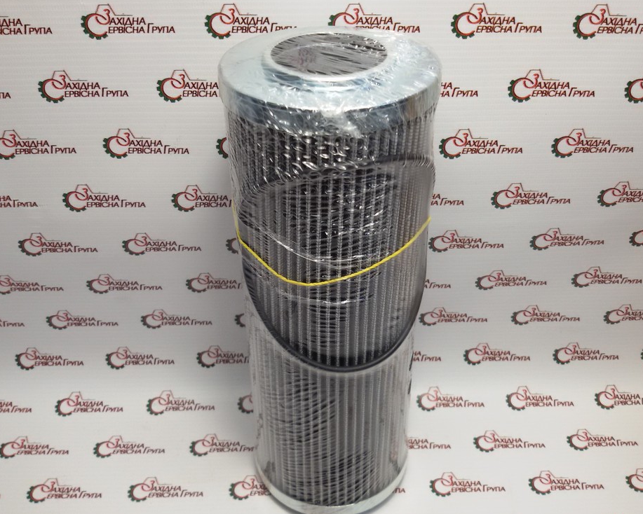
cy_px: 260
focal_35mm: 33
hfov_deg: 54.2
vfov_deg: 44.6
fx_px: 628
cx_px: 323
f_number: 2.4
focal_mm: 2.93
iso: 50
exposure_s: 1/50
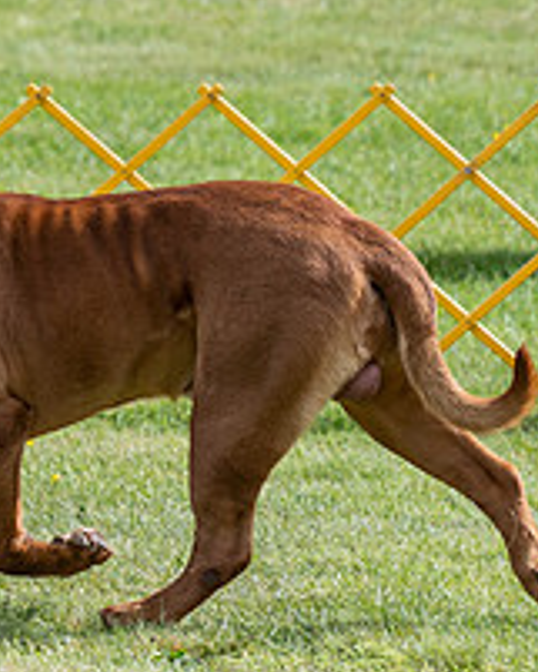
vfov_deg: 4.0
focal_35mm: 477
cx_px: -221
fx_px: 9487
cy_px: -20
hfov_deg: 3.2
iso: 320
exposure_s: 1/1250
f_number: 5.6
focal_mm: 134
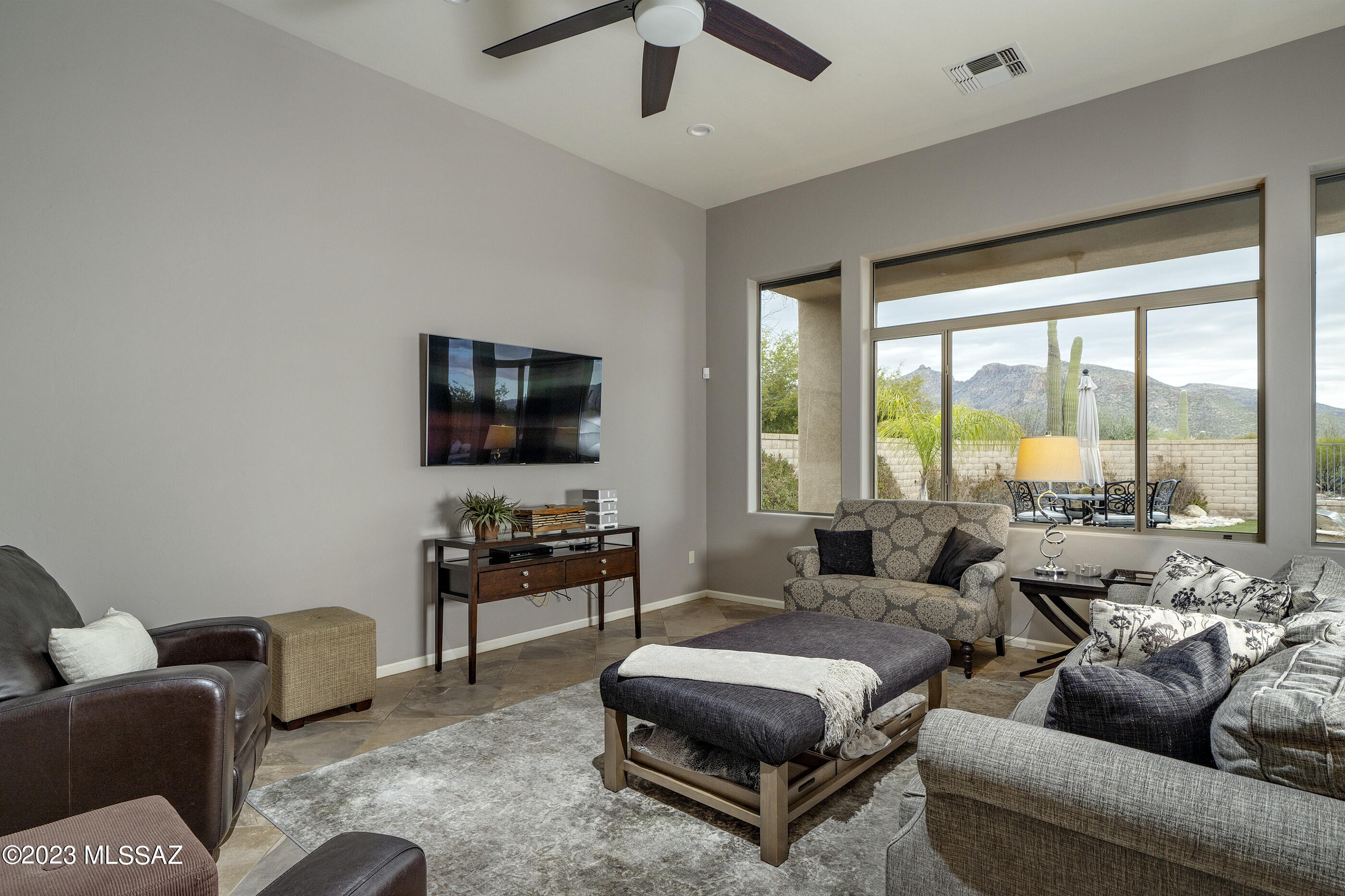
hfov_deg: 93.3
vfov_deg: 70.4
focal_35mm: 17
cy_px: 448
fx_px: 635
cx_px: 672
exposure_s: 1/15
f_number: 8
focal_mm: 17
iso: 200
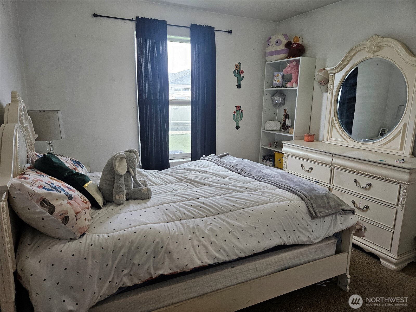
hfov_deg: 73.9
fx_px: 276
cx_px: 208
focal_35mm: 23
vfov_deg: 58.9
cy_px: 156
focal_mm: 5.4
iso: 160
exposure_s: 1/120
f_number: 1.8
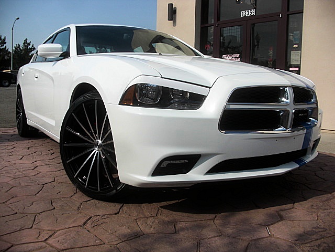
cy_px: 126
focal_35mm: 36
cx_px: 168
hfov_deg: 51.4
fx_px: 348
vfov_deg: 39.7
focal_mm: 6.3
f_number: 7.9
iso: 50
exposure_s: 1/160
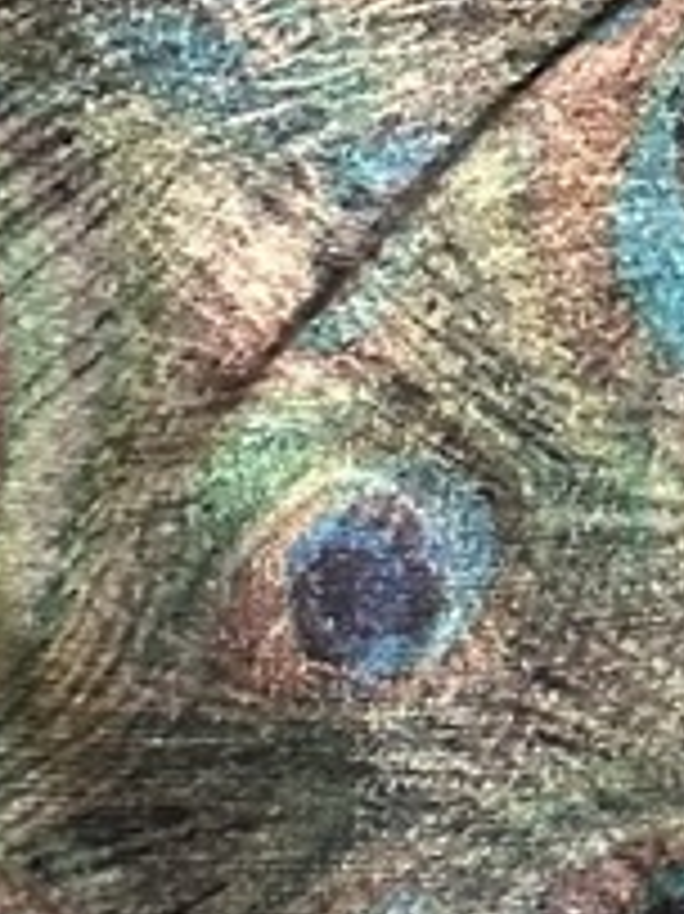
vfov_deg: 10.3
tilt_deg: -79.9
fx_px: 4985
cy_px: -248
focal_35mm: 189
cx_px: 688
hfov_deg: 7.8
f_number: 1.78
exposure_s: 1/33
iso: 800
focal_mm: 6.86
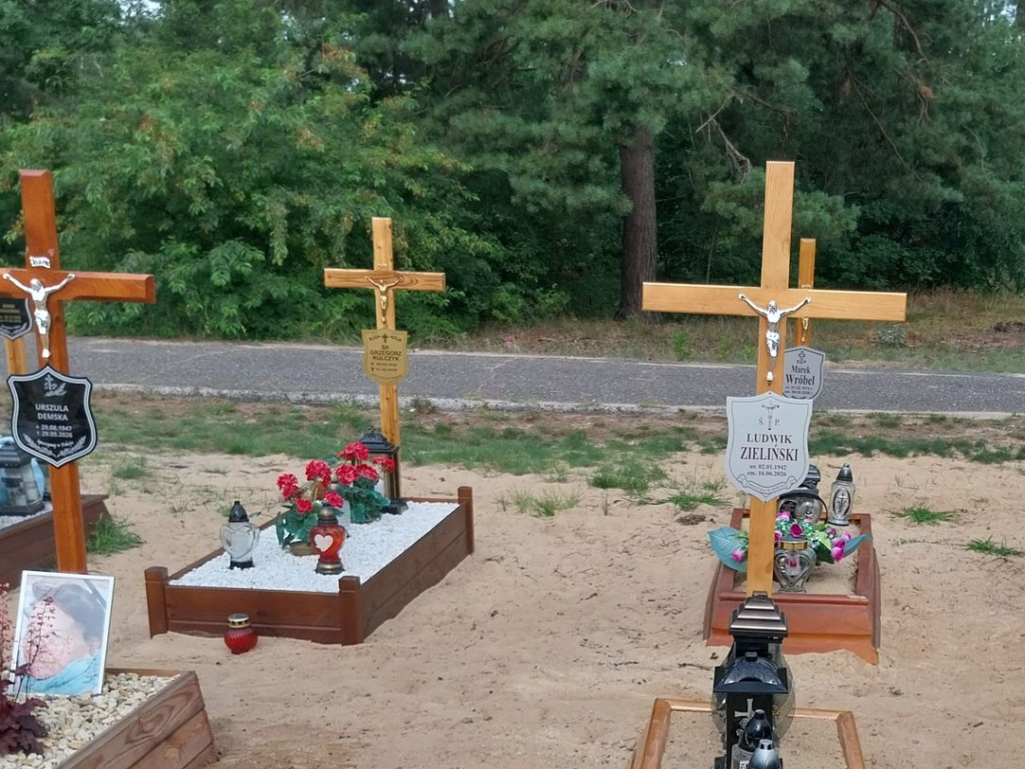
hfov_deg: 38.0
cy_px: 671
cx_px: 753
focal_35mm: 49
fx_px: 1451
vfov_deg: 28.7
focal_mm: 4
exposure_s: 1/550
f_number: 1.8
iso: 25
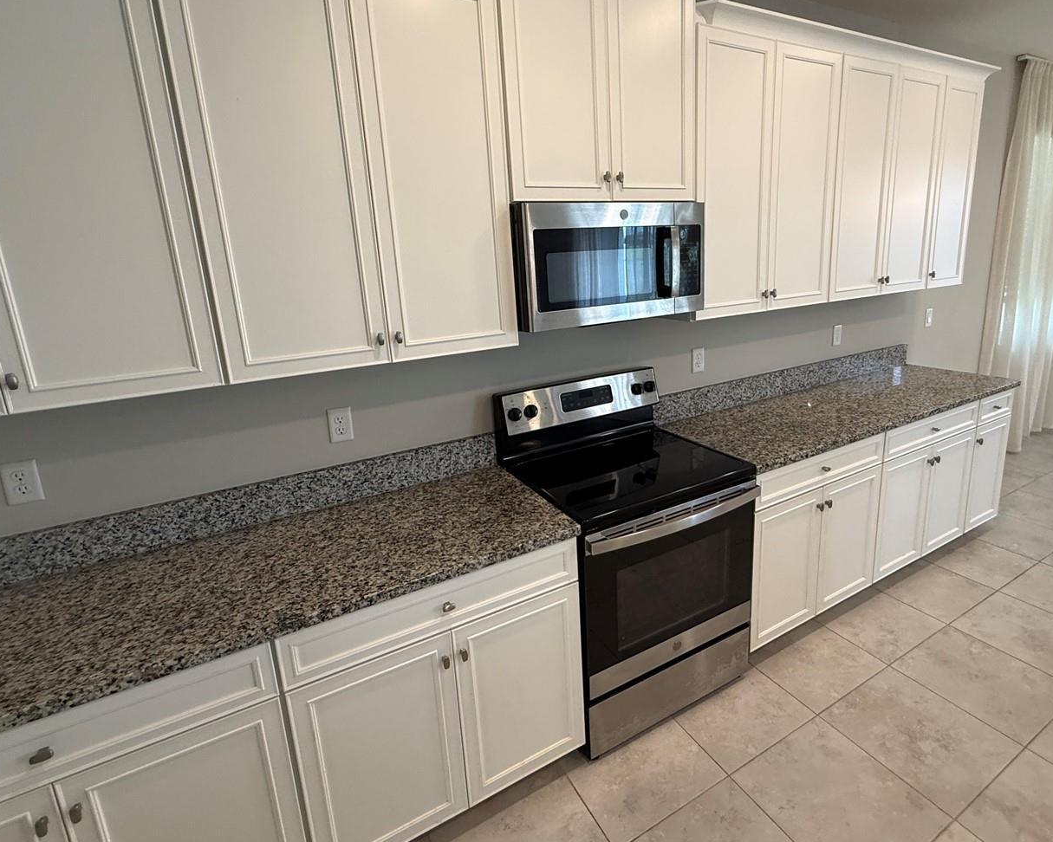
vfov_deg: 73.6
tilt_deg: -6.3
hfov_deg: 86.2
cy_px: 379
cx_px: 562
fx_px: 561
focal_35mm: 18
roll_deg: +5.3
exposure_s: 1/120
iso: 160
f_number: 2.2
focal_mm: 2.22
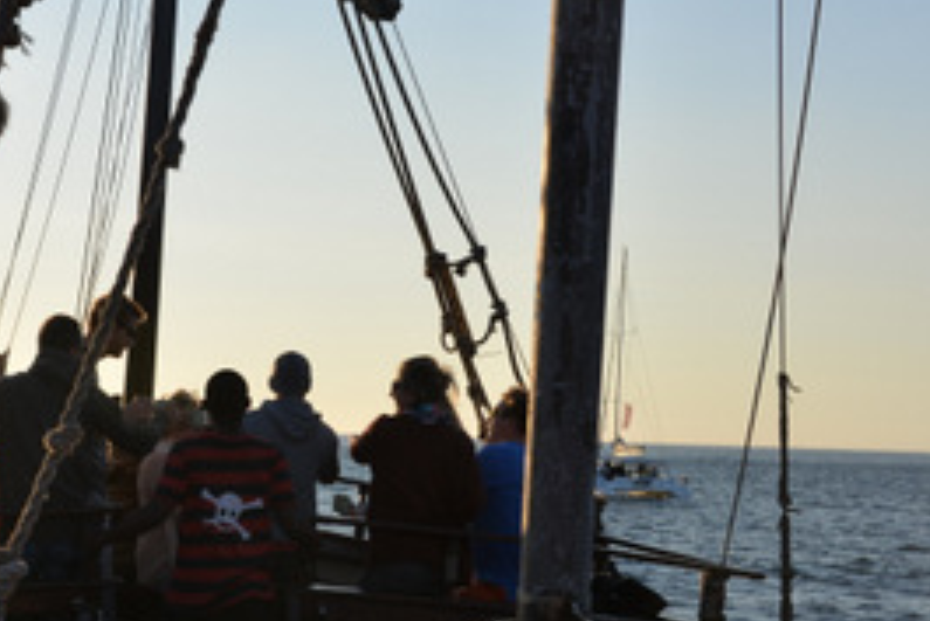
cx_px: 270
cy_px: 379
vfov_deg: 16.1
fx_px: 2197
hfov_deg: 23.7
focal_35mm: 85
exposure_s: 1/250
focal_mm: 45
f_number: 8
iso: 160
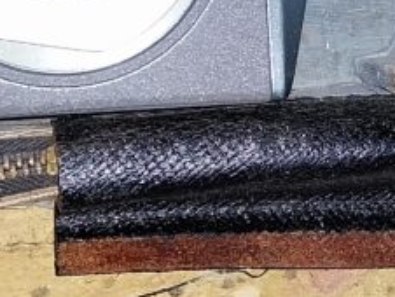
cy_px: 96
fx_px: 1051
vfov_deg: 16.1
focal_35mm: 92
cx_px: 404
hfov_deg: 20.5
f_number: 1.8
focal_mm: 4
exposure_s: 1/50
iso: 80
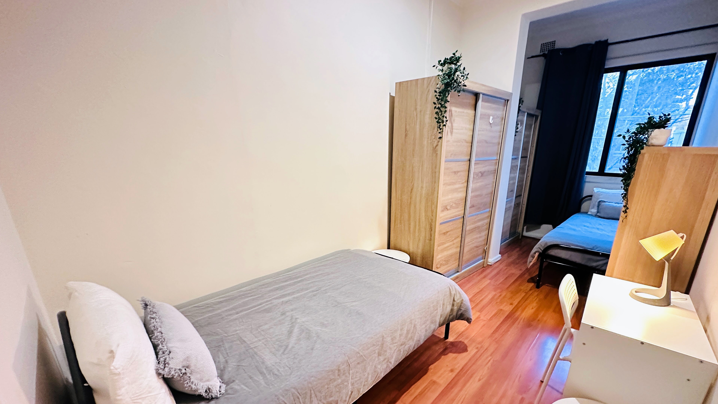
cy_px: 238
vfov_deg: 66.6
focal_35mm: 16
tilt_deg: -18.1
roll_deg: -0.2
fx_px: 305
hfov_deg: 99.3
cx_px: 374
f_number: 2.2
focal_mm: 2.22
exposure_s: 1/50
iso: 640
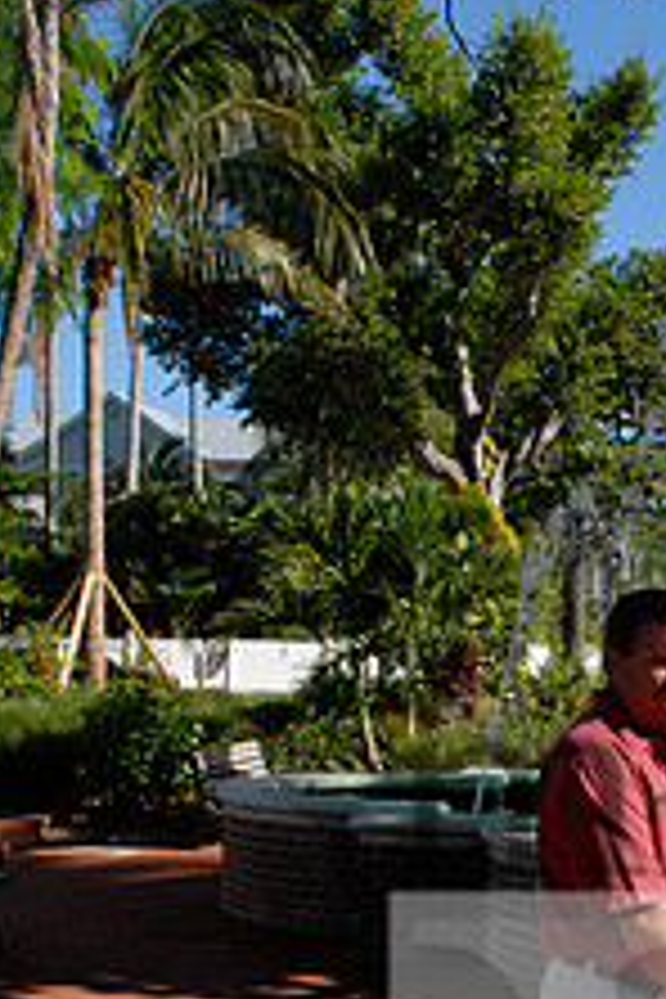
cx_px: 641
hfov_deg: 19.8
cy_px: 702
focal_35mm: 67
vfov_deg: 29.8
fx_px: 1859
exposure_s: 1/400
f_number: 10
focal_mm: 22
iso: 320
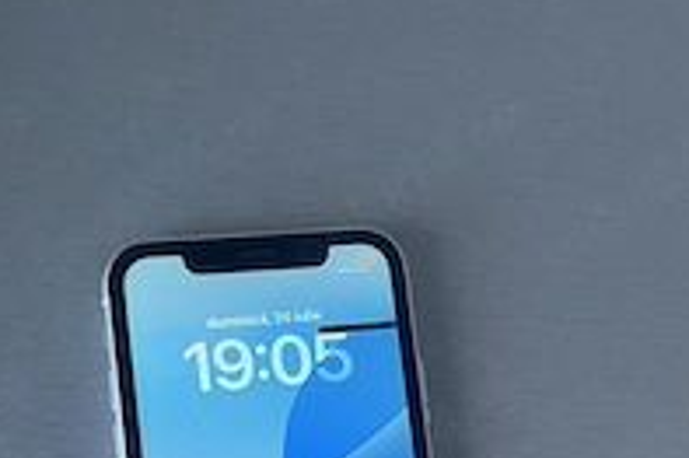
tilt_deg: -78.8
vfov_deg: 23.0
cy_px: 510
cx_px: 283
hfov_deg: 36.2
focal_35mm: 55
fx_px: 1052
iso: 250
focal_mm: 4.2
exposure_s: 1/60
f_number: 1.6
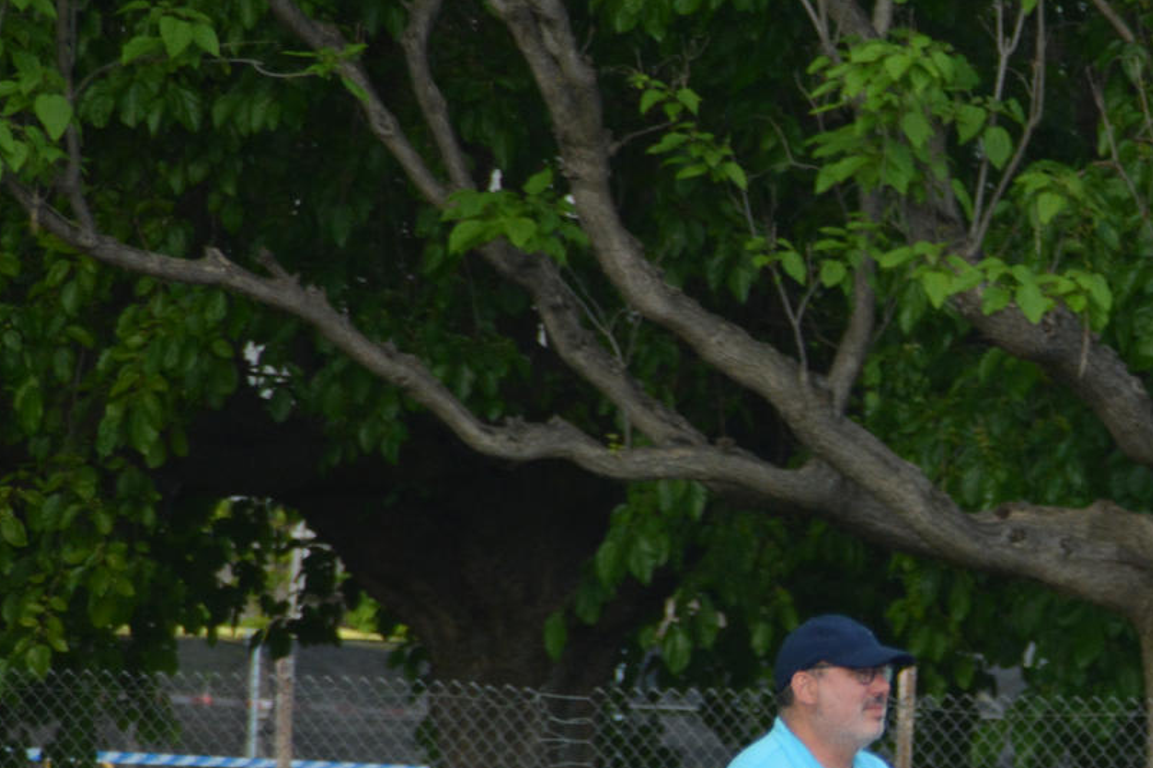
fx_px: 24495
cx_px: 1449
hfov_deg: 2.7
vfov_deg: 1.8
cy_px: 885
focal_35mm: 765
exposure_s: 1/800
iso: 800
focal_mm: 200
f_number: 6.3
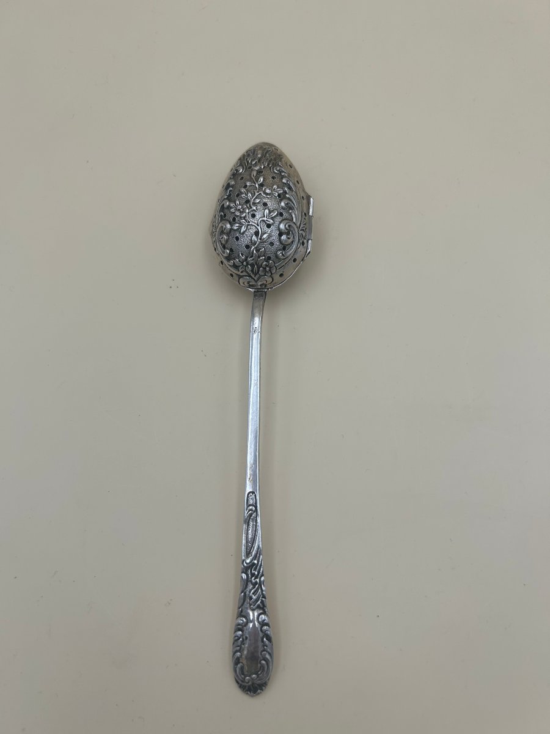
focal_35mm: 26
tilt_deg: -74.9
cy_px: 367
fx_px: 551
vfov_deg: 67.3
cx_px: 275
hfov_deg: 53.1
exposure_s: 1/1901
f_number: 1.5
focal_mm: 5.7
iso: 50
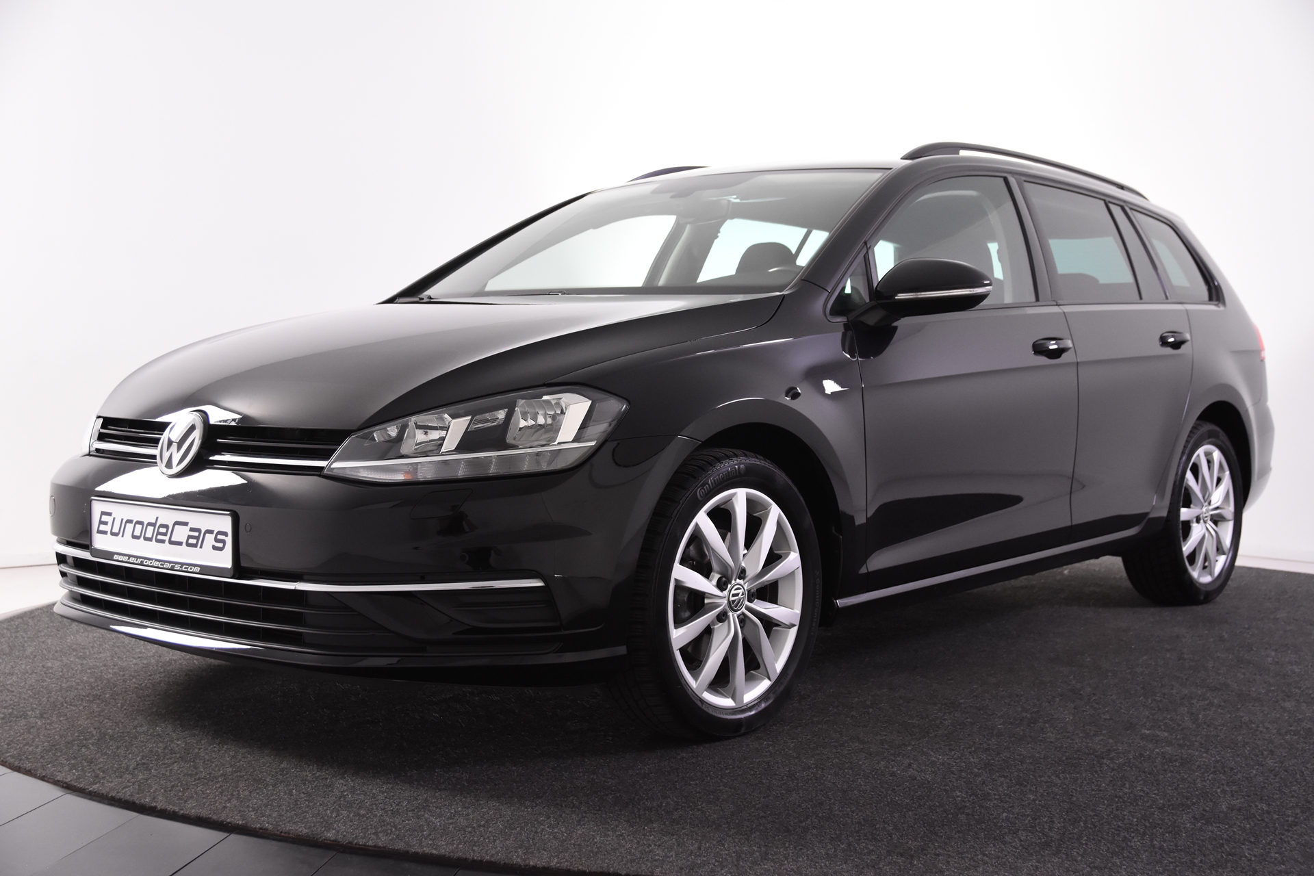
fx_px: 1697
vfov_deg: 28.9
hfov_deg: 42.3
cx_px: 657
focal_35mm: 46
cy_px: 438
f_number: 4.5
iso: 1600
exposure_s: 1/80
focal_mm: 31
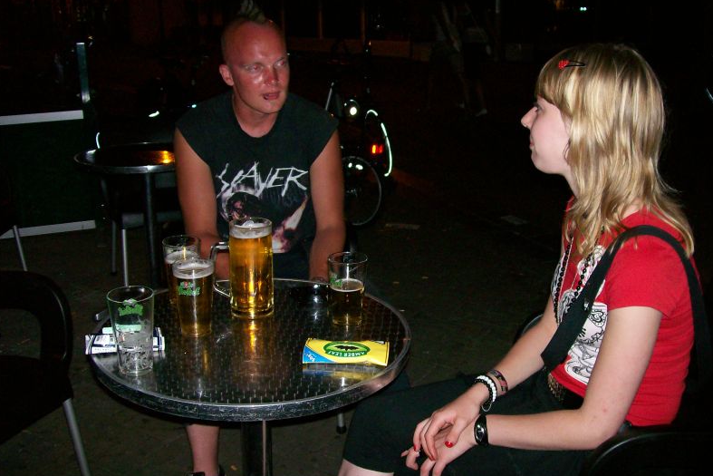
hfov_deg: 50.7
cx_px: 356
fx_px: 753
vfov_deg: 35.1
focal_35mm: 38
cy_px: 248
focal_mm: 6
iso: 140
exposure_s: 1/64
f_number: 2.7
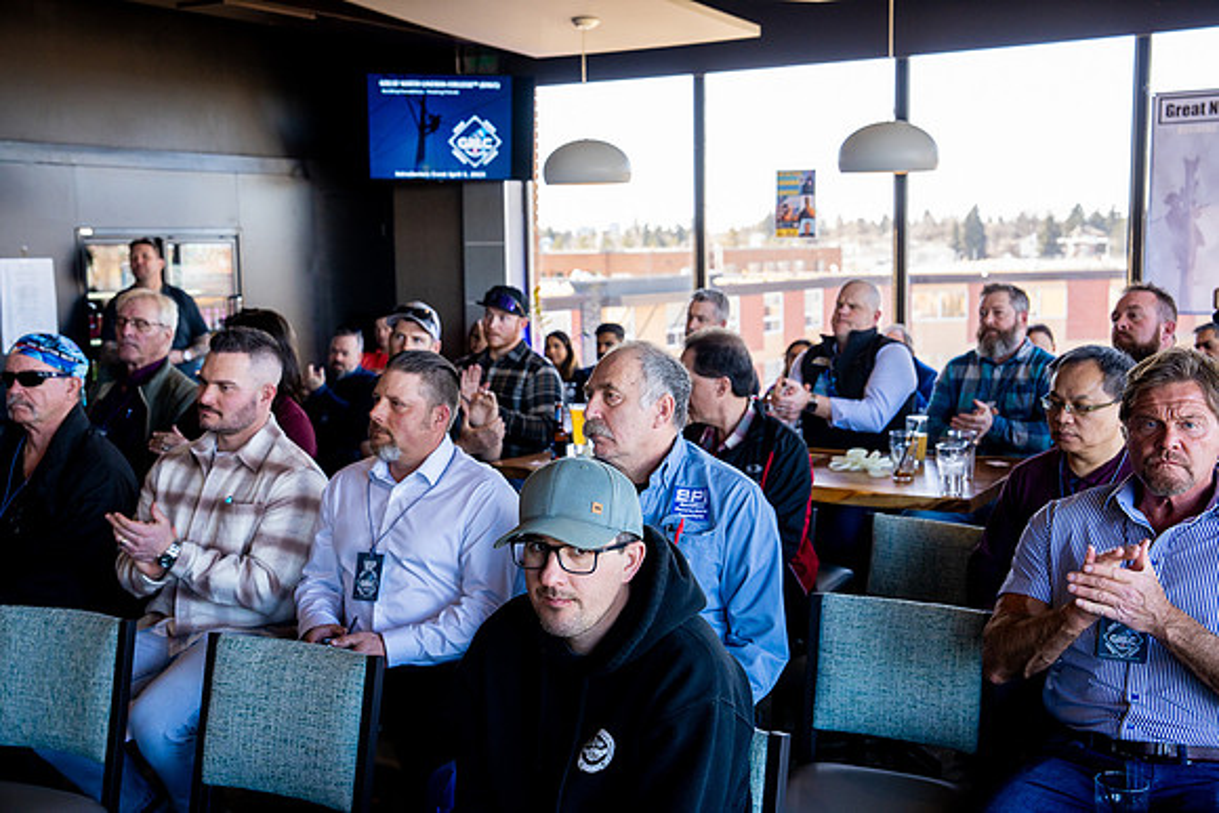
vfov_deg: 29.3
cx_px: 610
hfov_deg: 42.7
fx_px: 1558
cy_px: 406
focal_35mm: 46
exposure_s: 1/160
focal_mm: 46
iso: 1250
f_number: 5.6
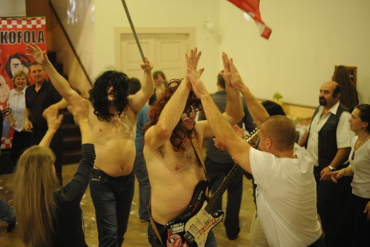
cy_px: 124
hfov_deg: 39.6
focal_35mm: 50
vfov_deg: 27.0
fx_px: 514
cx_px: 185
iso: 3200
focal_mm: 50
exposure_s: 1/100
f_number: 1.8
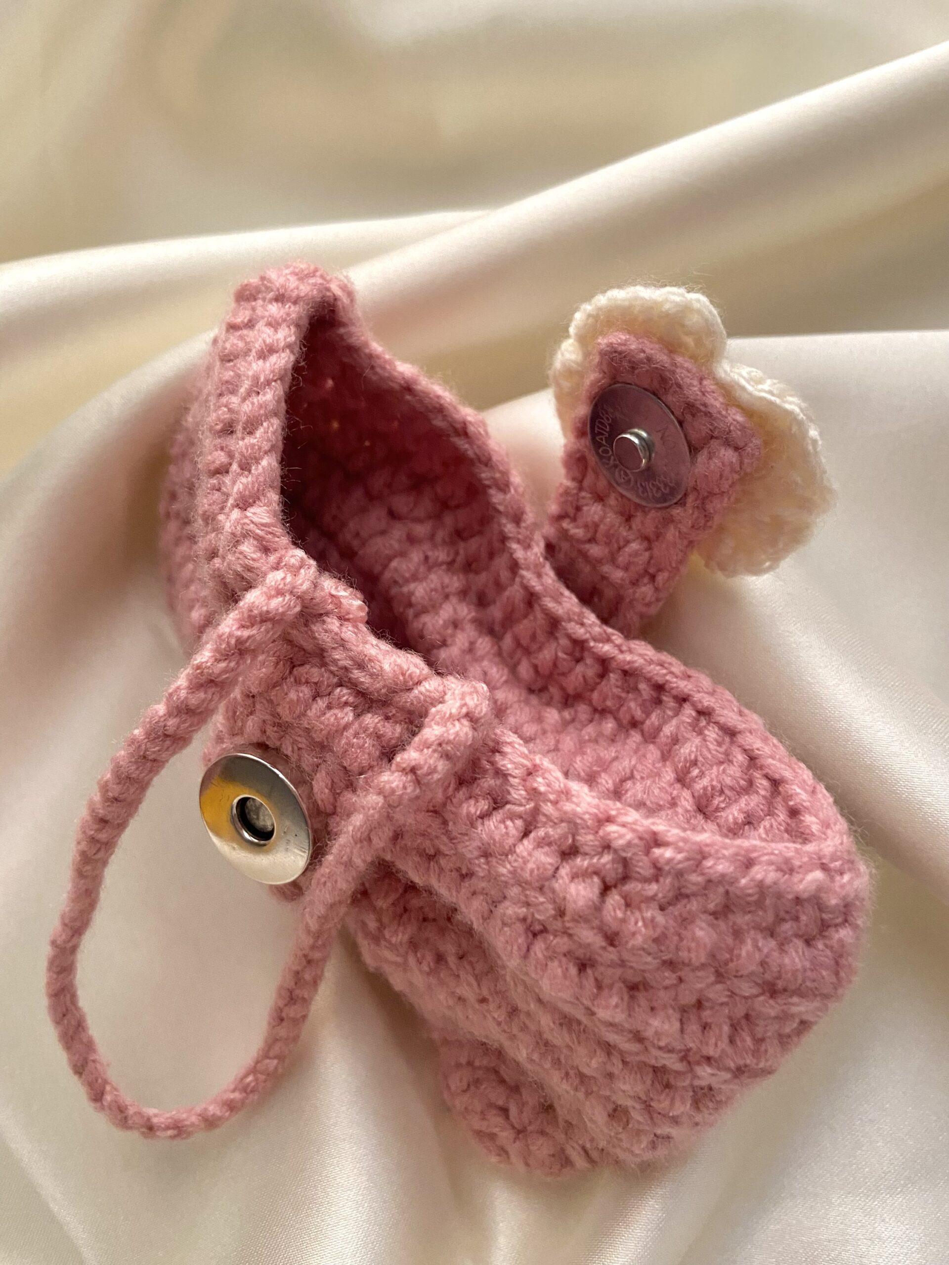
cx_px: 474
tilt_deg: -67.4
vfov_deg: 67.3
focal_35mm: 26
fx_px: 950
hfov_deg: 53.1
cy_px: 632
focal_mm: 4.25
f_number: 1.8
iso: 400
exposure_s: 1/60
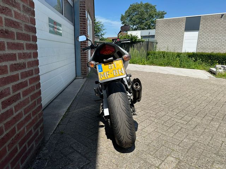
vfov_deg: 56.8
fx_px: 157
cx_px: 113
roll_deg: -1.0
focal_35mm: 24
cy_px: 84
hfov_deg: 71.6
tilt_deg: -12.9
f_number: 1.78
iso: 80
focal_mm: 6.86
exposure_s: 1/3861
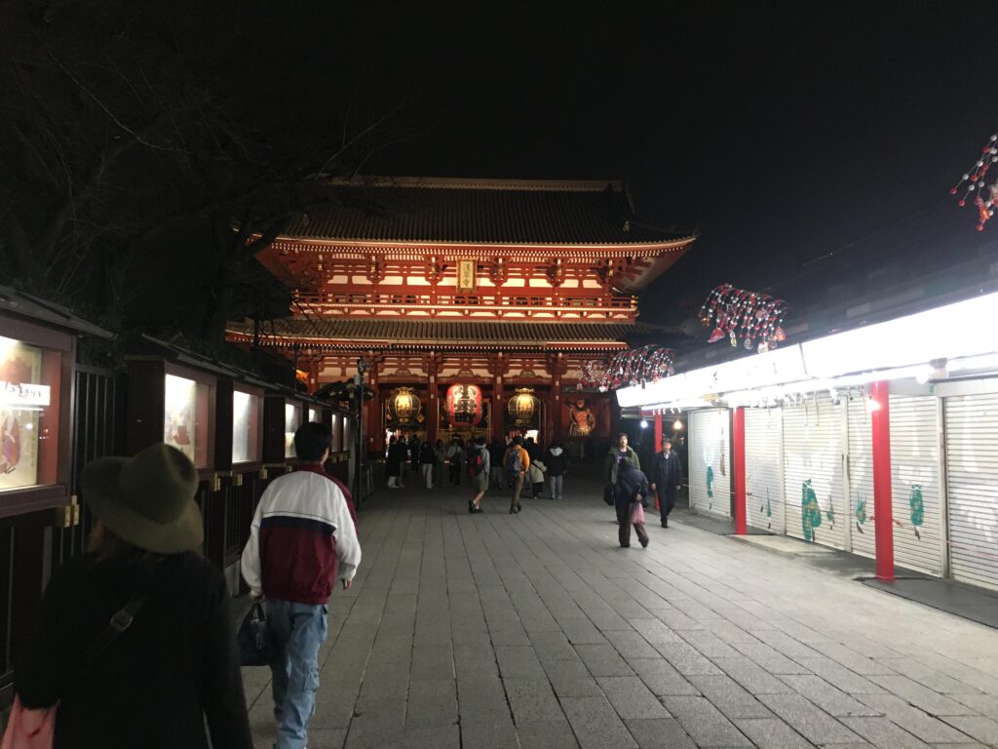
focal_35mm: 29
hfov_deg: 61.7
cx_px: 499
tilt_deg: +6.6
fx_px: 836
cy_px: 374
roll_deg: -0.4
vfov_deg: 48.2
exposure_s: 1/30
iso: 200
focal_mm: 4.15
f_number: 2.2
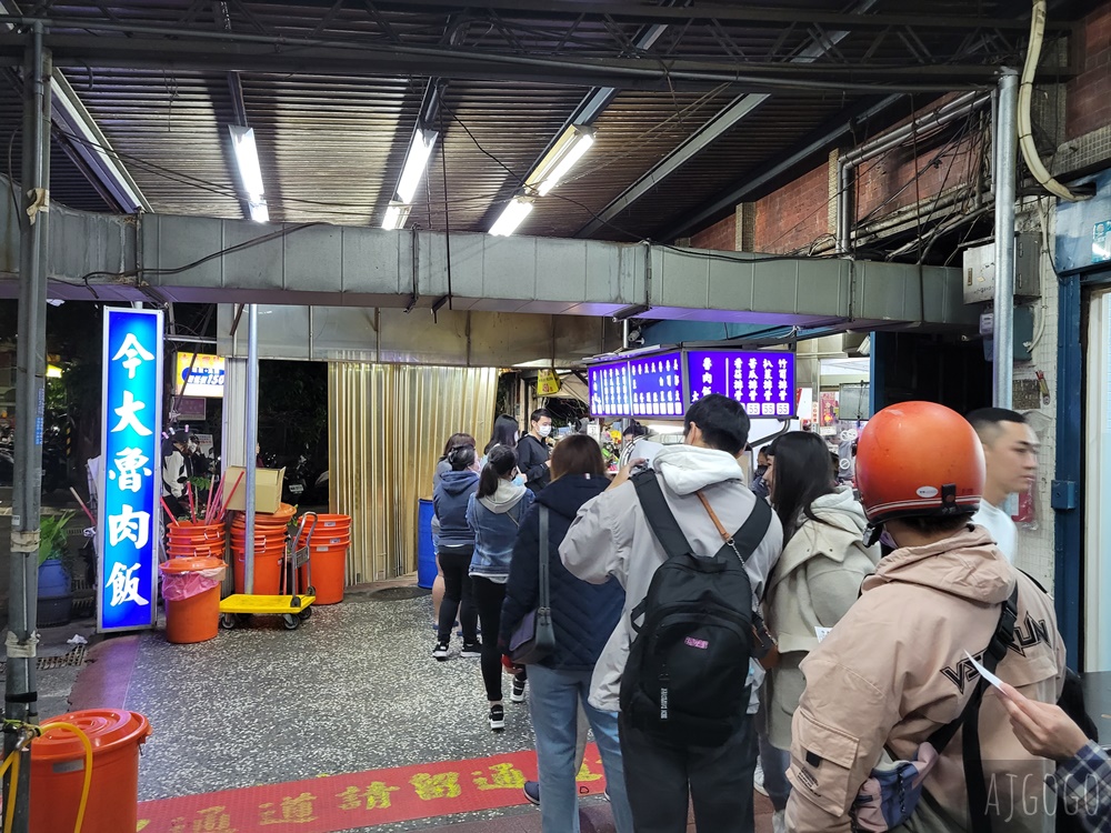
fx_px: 834
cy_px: 416
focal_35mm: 26
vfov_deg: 53.1
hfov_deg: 67.3
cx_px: 556
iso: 320
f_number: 1.8
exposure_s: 1/40
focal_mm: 5.4
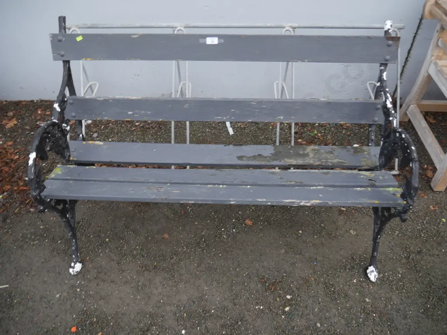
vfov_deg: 49.7
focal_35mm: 28
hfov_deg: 63.4
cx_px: 224
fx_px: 362
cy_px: 168
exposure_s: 1/100
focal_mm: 14
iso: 200
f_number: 3.5
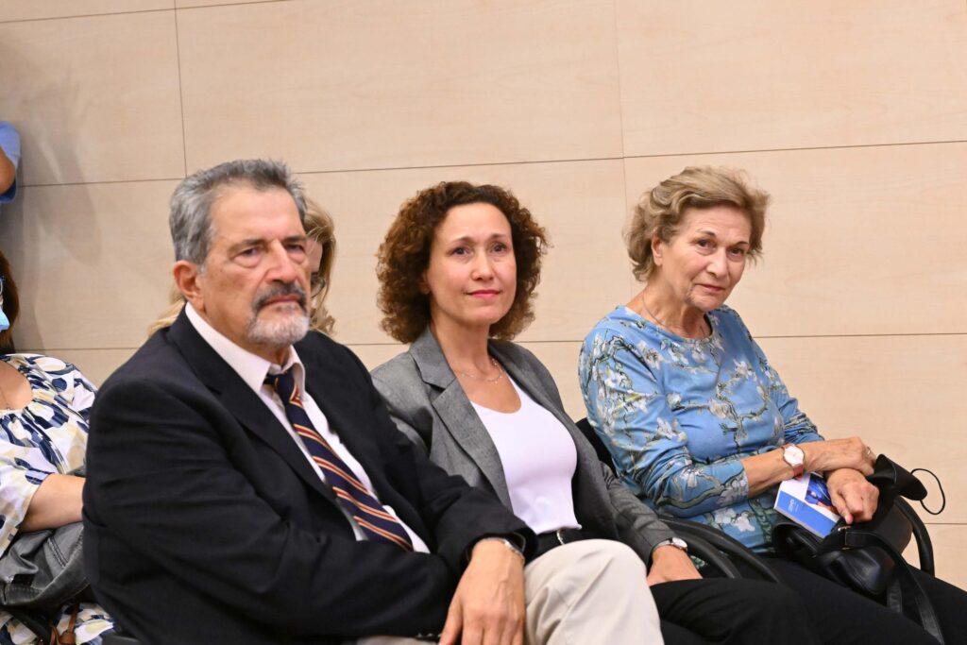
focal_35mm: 127
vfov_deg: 10.8
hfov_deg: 16.1
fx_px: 3412
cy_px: 322
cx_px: 484
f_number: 5.6
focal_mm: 85
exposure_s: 1/160
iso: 7200
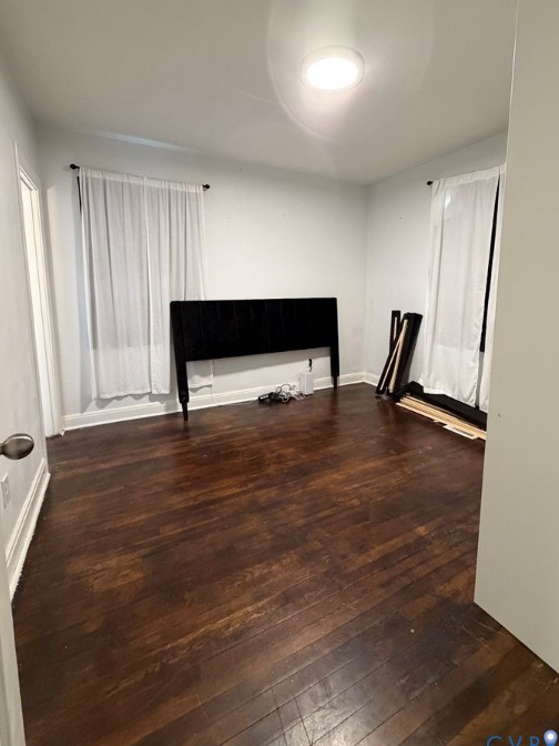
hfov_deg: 78.0
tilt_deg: -6.4
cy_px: 335
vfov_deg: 94.2
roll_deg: +0.0
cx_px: 295
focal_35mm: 16
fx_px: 345
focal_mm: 2.22
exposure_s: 1/60
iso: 500
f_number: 2.2
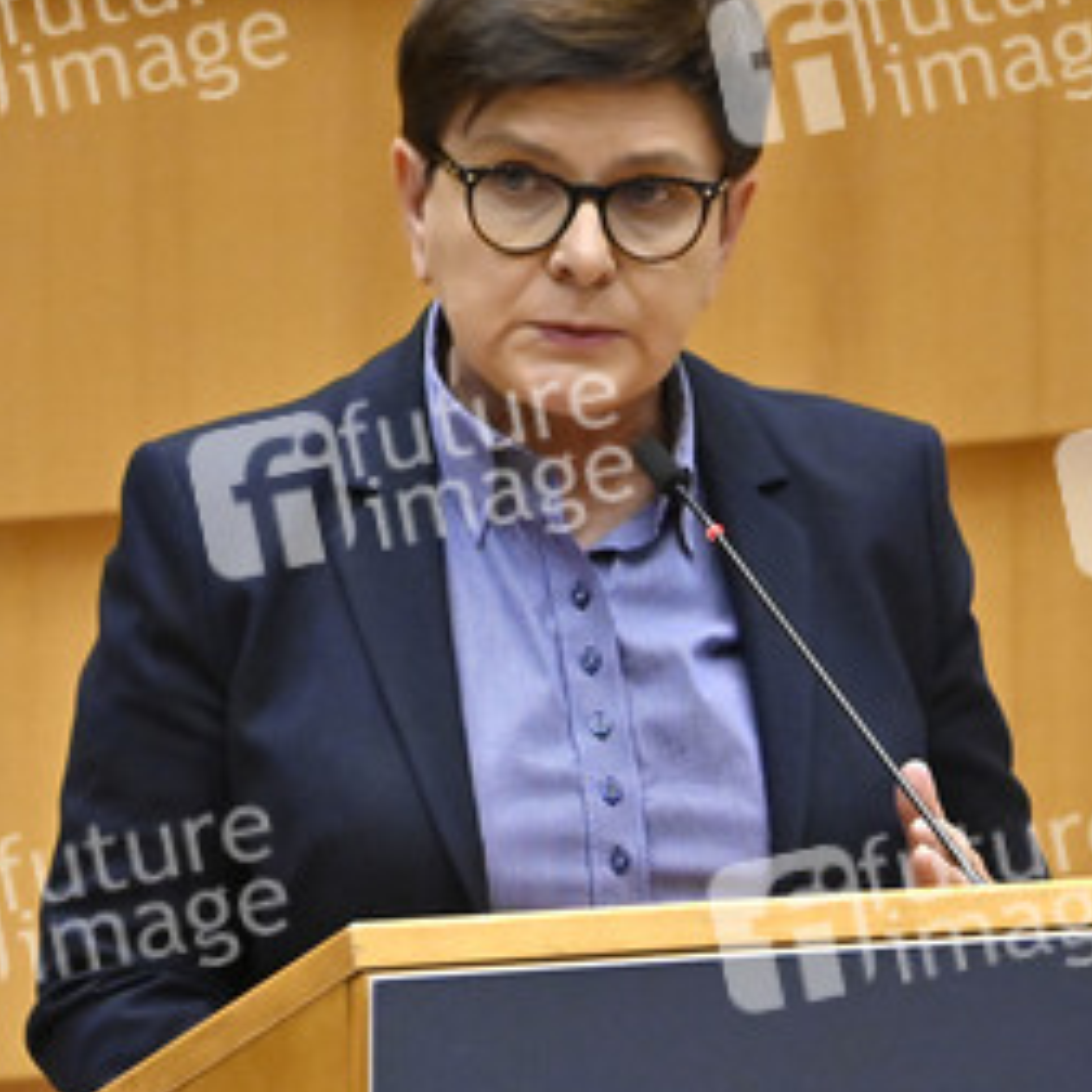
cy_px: 693
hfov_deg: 2.2
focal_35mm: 809
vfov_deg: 2.2
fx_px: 28873
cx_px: 540
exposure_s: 1/640
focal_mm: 600
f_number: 6.3
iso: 5000
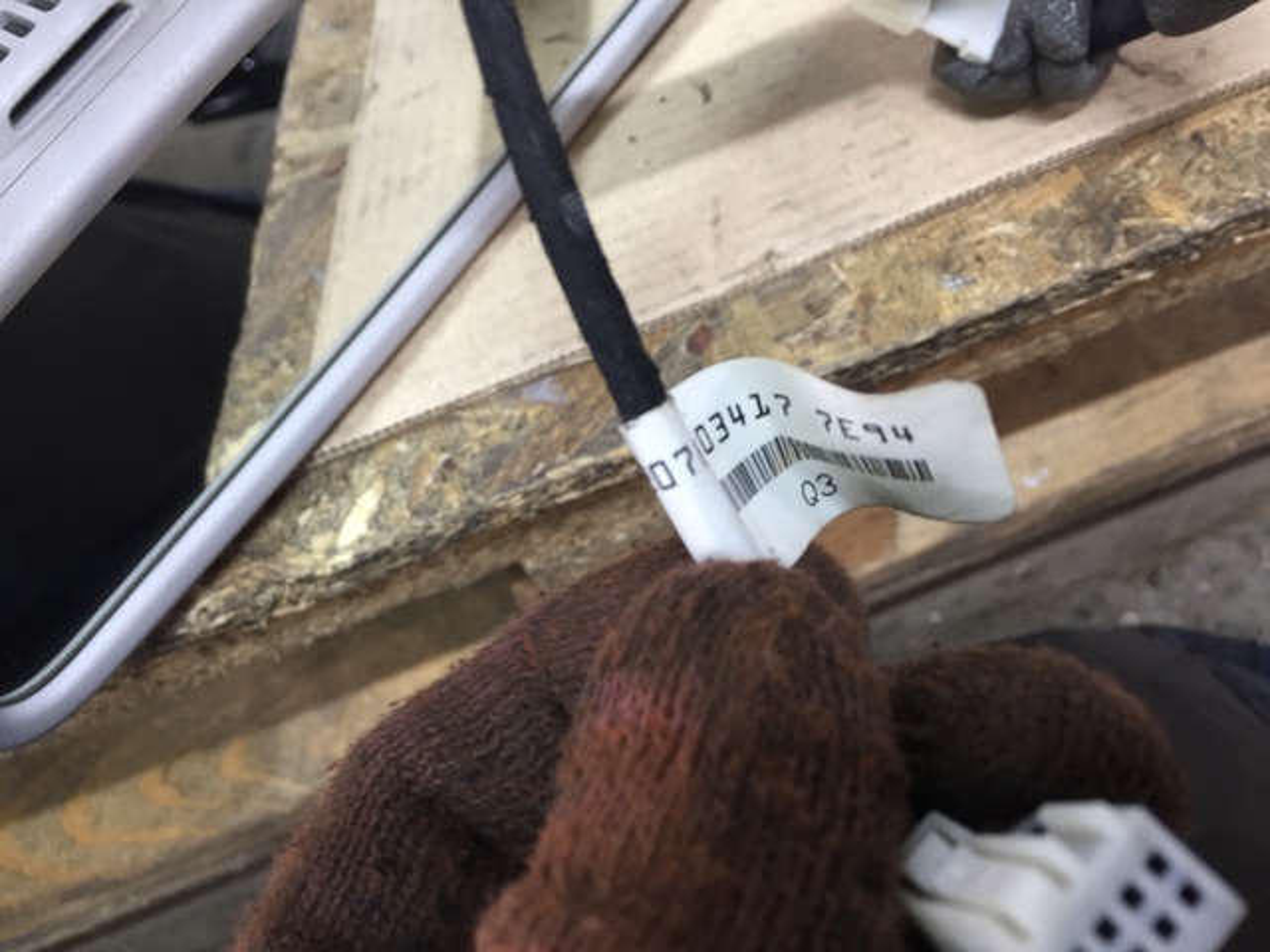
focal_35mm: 29
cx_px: 635
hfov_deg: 61.7
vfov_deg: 48.2
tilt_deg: -64.5
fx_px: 1064
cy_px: 476
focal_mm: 4.15
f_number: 2.2
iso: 125
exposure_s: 1/33
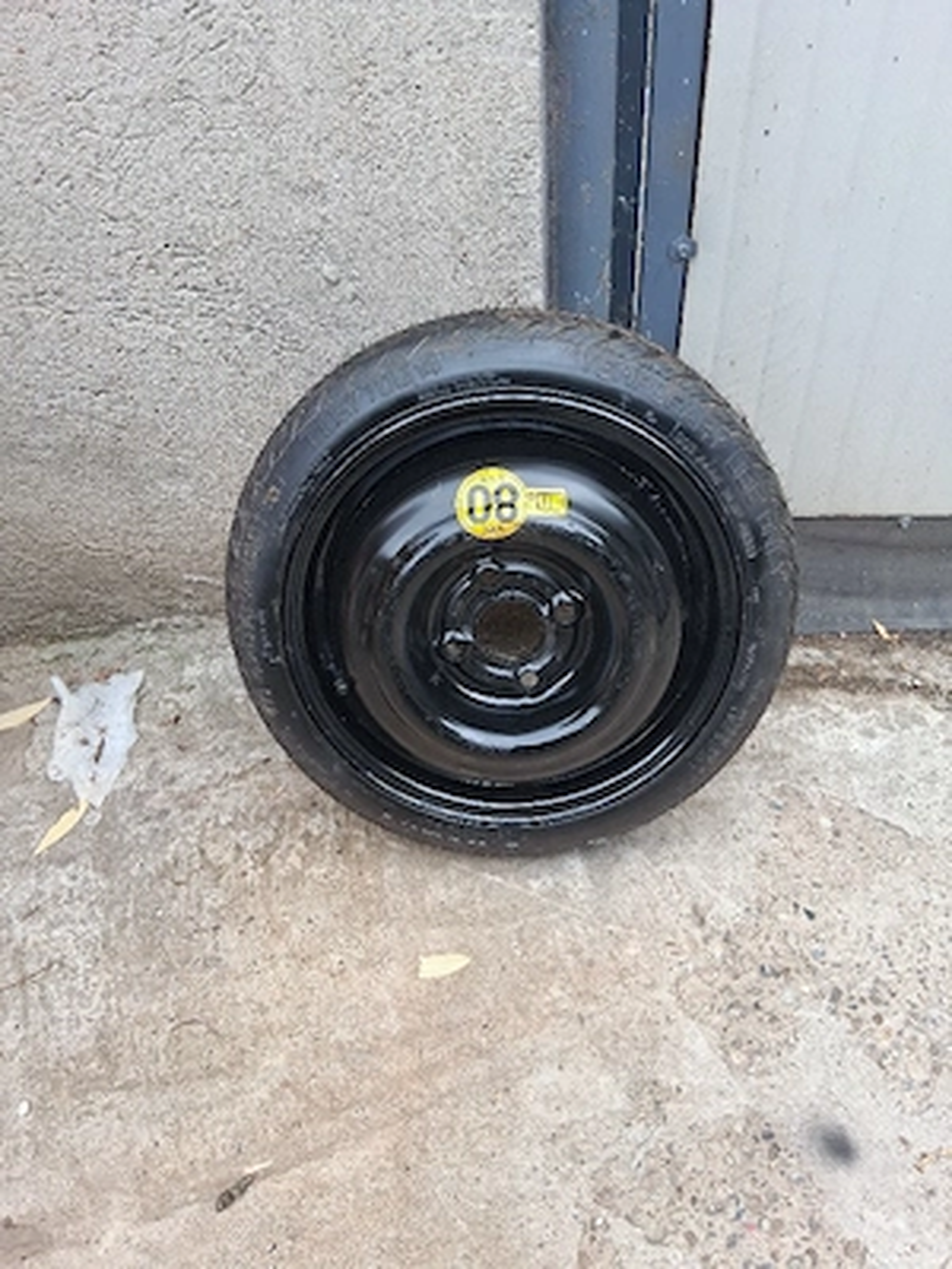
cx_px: 476
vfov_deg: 67.3
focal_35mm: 26
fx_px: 953
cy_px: 634
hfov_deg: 53.1
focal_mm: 3.98
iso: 50
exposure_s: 1/100
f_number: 1.8
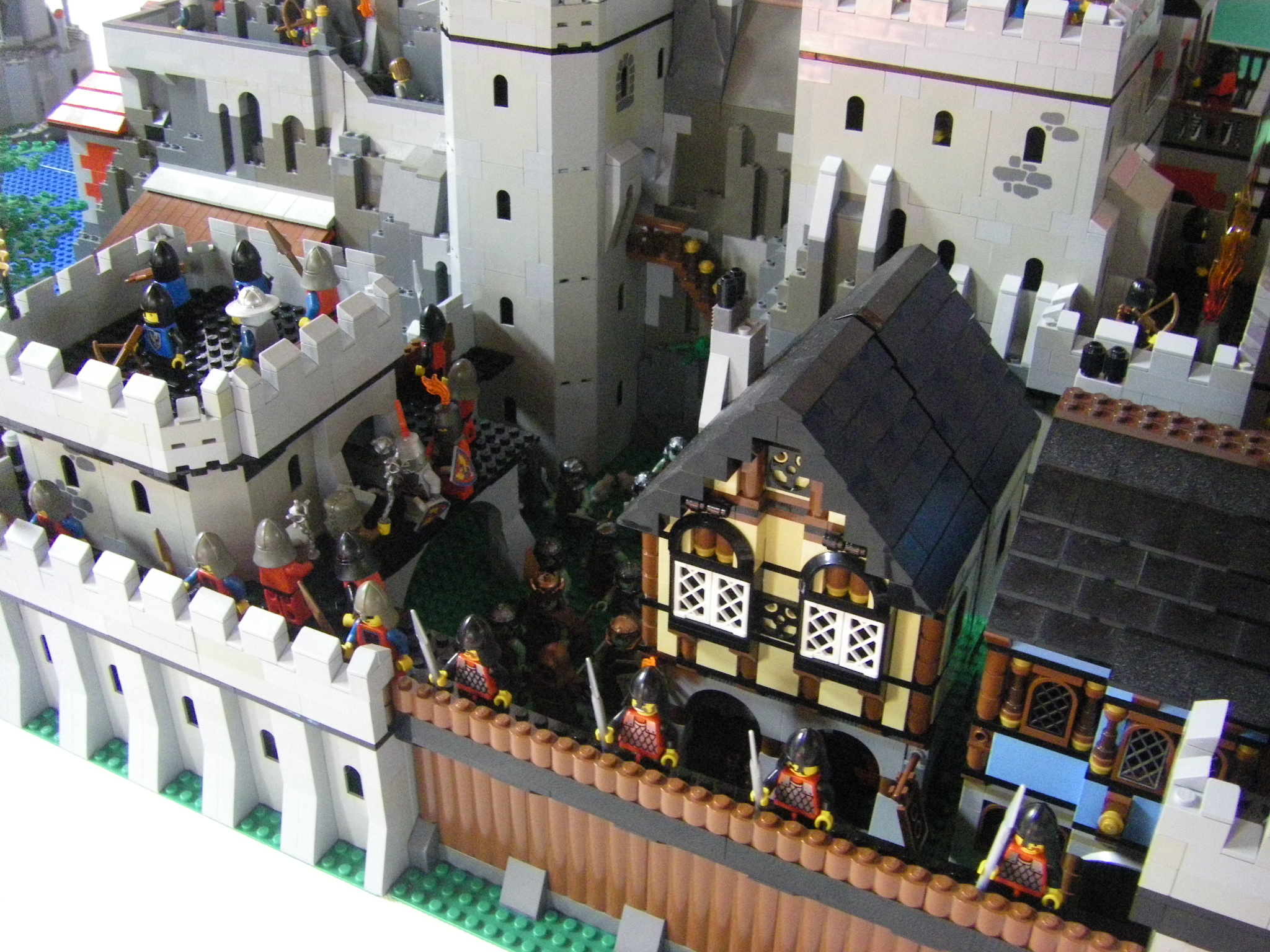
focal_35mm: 38
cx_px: 635
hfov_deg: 49.0
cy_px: 476
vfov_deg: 37.7
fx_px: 1394
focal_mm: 6.3
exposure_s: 1/30
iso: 800
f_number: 3.5
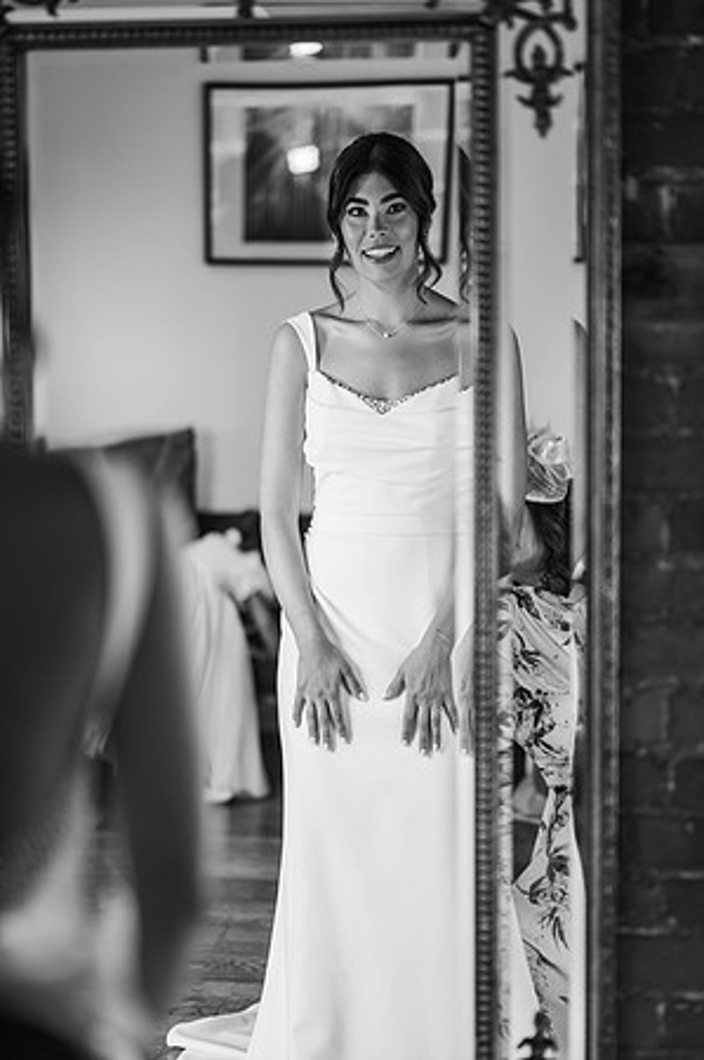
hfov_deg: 16.0
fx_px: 2499
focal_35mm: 85
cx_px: 352
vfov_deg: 23.9
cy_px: 530
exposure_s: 1/200
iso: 220
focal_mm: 85
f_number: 1.8
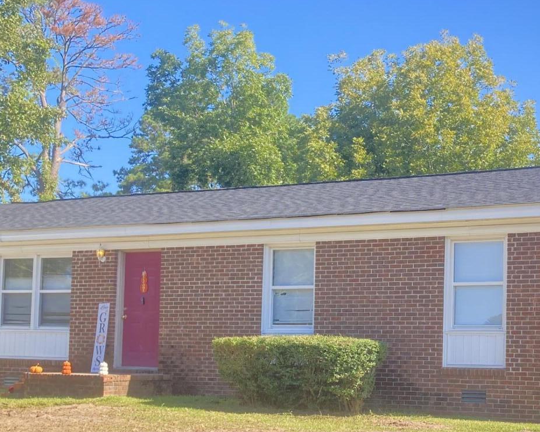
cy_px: 322
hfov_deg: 31.0
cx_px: 443
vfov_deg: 25.5
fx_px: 943
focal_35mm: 59
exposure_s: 1/585
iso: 20
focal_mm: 3.99
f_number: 1.8
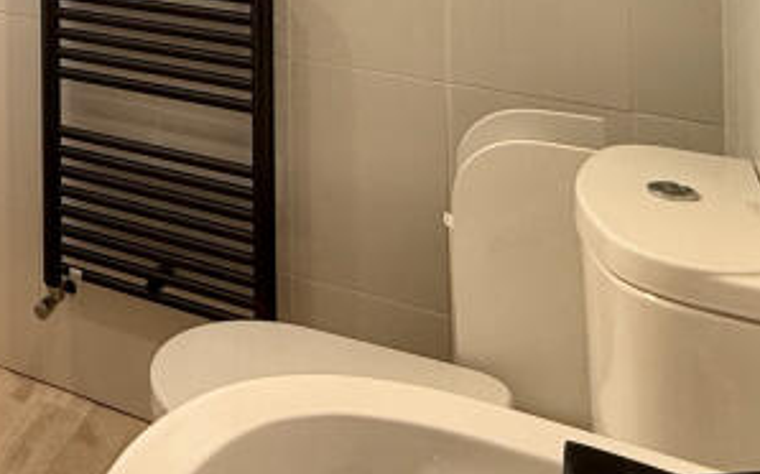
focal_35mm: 51
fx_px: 1056
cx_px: -179
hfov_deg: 32.0
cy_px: -278
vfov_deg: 20.7
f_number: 2.2
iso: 80
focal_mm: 2.22
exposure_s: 1/100
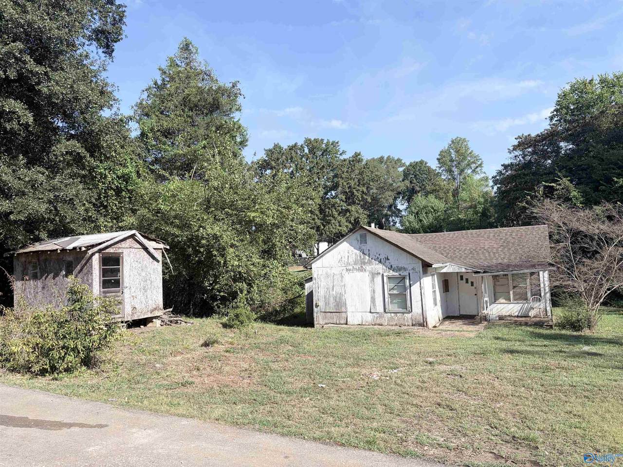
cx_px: 312
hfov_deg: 67.3
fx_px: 468
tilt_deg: +4.7
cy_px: 234
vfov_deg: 53.1
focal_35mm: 26
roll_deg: +3.2
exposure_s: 1/2747
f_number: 1.6
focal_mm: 5.96
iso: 50
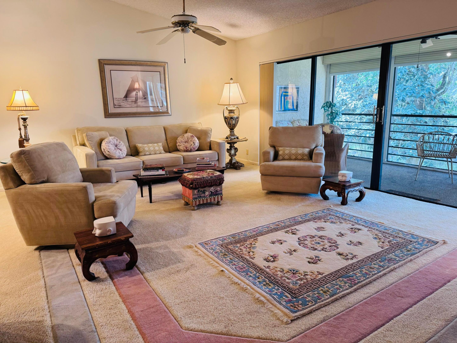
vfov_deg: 56.8
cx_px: 228
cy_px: 172
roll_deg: +1.1
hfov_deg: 71.6
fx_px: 317
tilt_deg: -12.4
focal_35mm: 24
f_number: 1.78
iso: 160
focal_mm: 6.76
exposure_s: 1/60
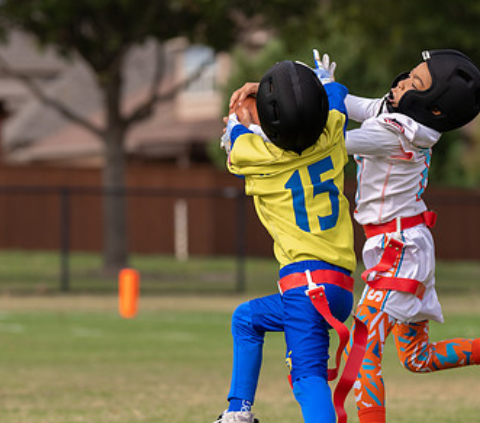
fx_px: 3861
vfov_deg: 6.3
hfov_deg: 7.1
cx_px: 204
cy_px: 225
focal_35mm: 261
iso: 100
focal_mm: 110
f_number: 2.8
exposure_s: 1/1600
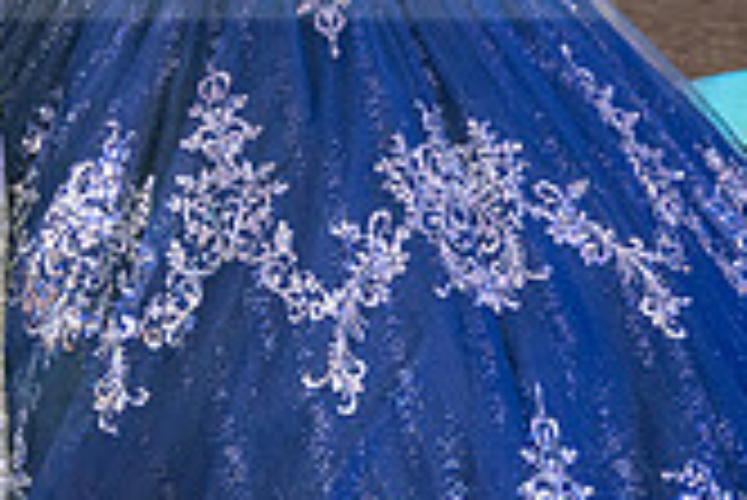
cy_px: -88
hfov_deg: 13.3
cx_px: 234
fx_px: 3198
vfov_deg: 8.8
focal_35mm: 154
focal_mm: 44
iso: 1250
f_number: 2.8
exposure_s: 1/200
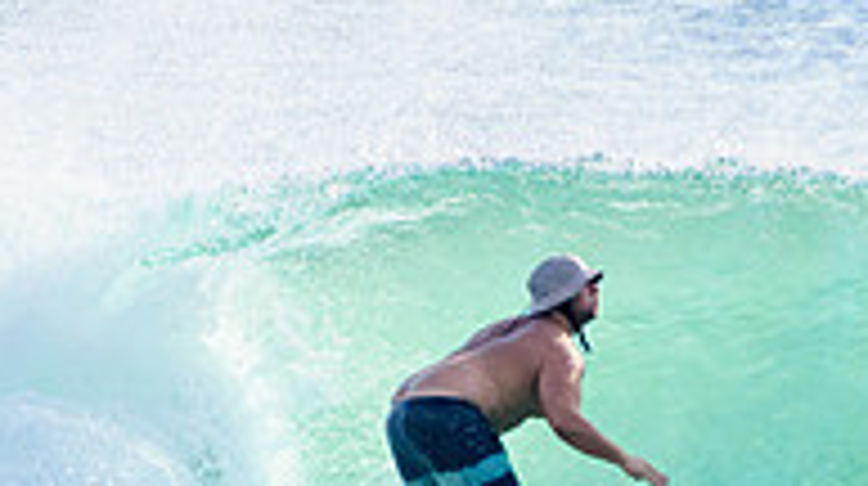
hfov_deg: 1.1
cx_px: 720
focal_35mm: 1892
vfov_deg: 0.6
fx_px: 43492
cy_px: 565
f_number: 5.6
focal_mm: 400
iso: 450
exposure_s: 1/2000
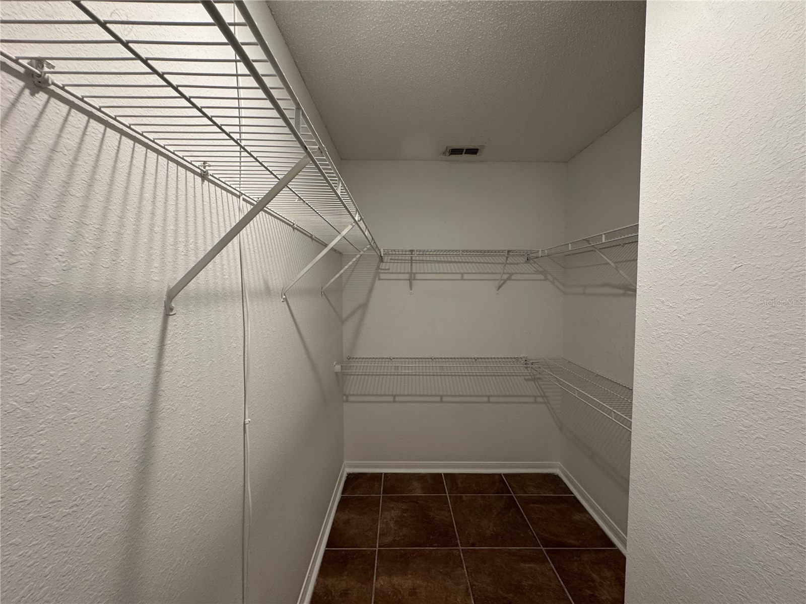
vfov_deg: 85.7
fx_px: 326
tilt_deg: -3.6
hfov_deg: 102.1
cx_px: 403
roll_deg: -0.6
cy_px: 302
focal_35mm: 14
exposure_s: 1/60
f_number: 2.2
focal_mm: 2.22
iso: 160
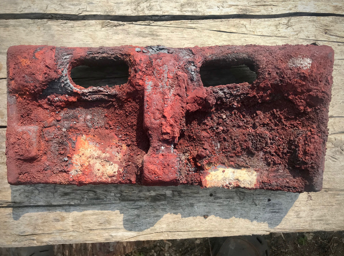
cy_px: 128
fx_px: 278
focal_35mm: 28
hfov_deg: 63.5
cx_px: 172
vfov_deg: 49.6
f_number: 1.8
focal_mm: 3.99
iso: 20
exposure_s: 1/1294
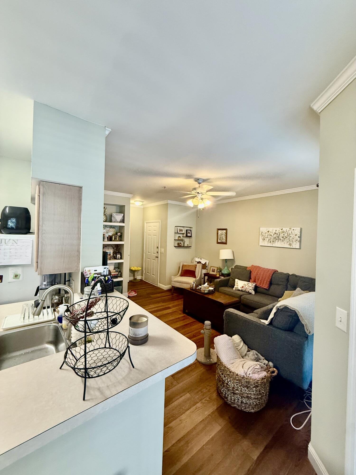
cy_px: 238
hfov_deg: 85.7
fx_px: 192
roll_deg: -3.0
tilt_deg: -1.2
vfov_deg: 102.1
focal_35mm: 14
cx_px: 178
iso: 320
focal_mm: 2.22
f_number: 2.2
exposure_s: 1/60
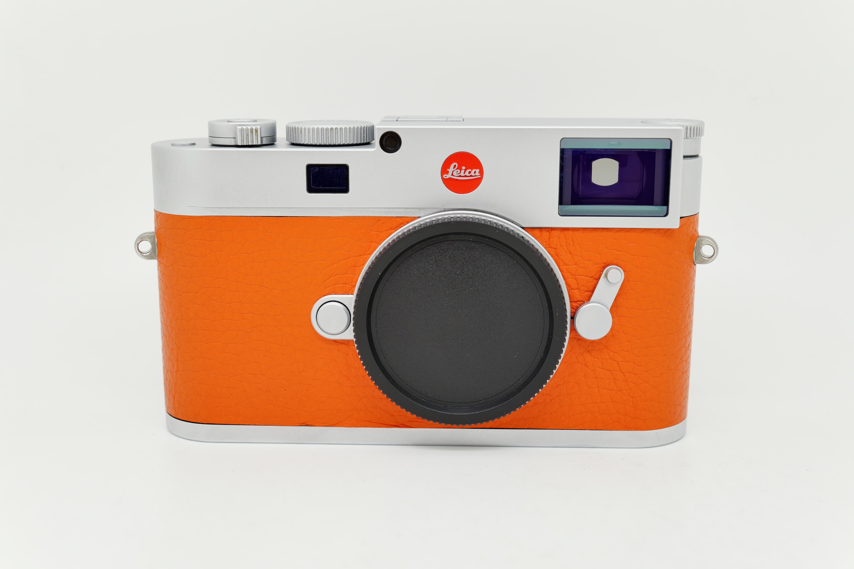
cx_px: 427
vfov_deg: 31.2
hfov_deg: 45.4
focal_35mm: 43
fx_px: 1020
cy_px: 284
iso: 800
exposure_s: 1/100
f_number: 8
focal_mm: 43
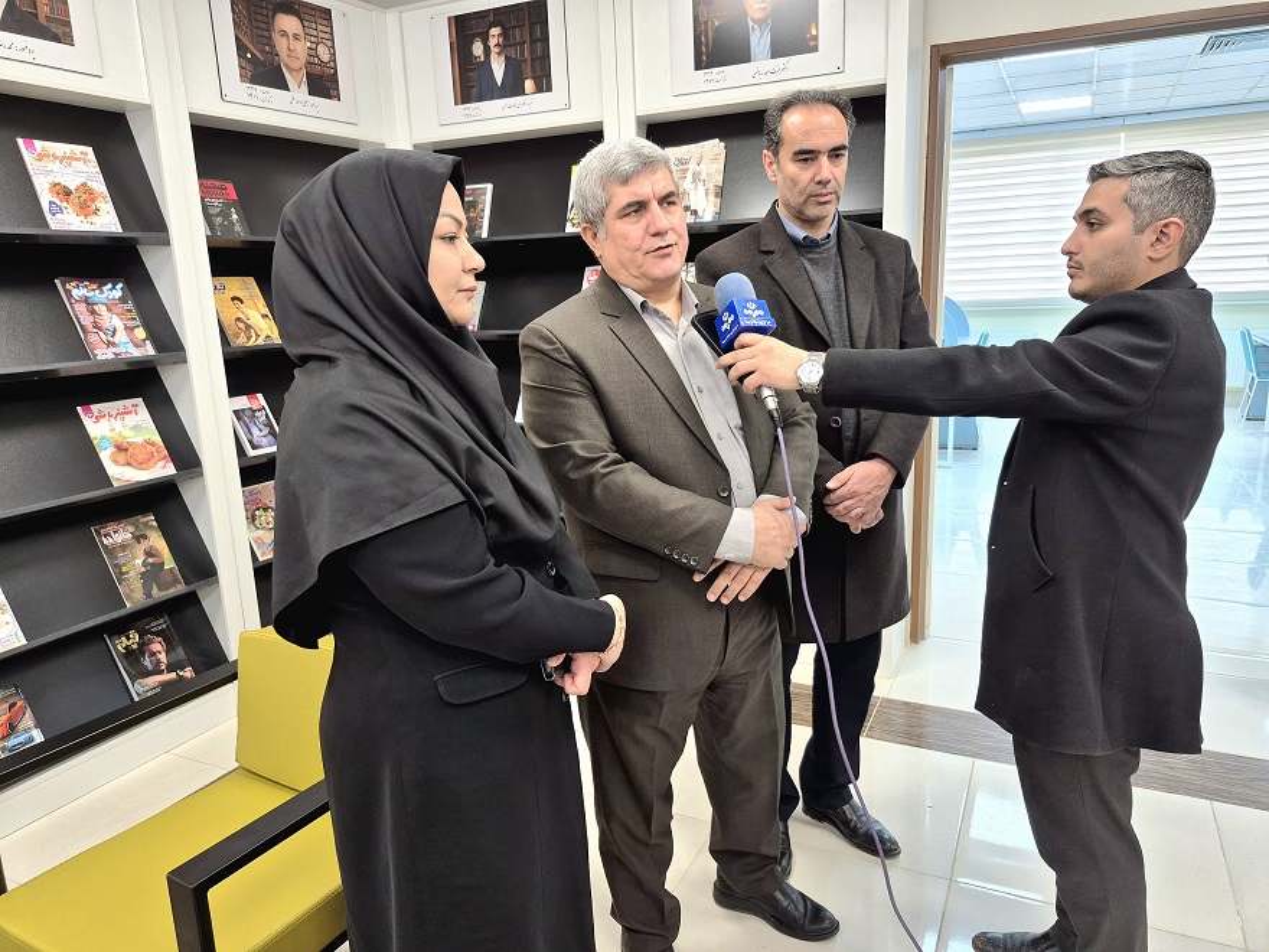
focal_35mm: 23
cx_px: 634
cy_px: 476
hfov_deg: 73.9
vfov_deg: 58.9
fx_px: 843
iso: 80
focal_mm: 5.4
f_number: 1.8
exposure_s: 1/182
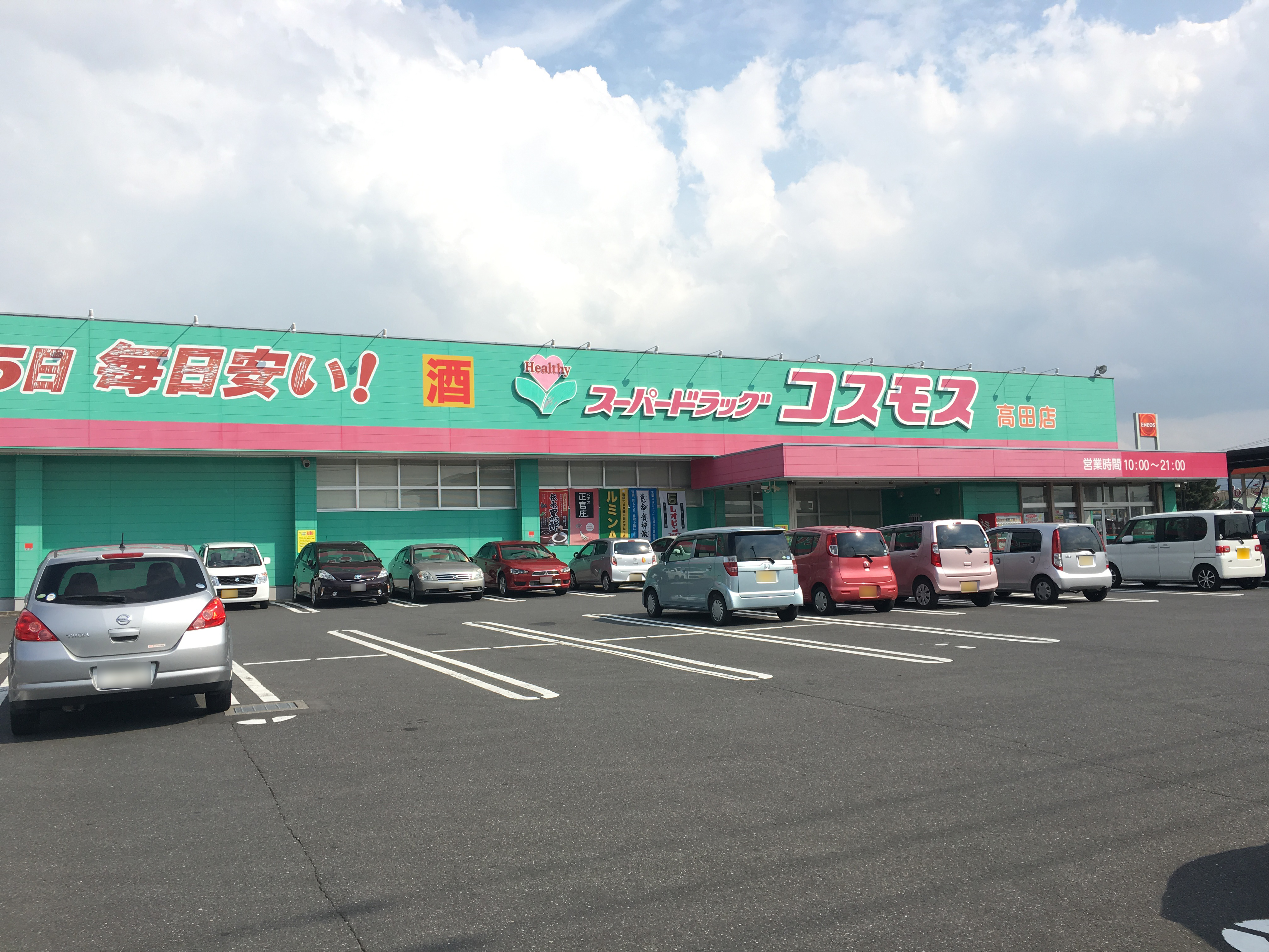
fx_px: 1063
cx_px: 634
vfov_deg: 48.2
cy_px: 476
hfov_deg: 61.7
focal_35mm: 29
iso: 25
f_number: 2.2
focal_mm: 4.15
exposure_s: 1/1350
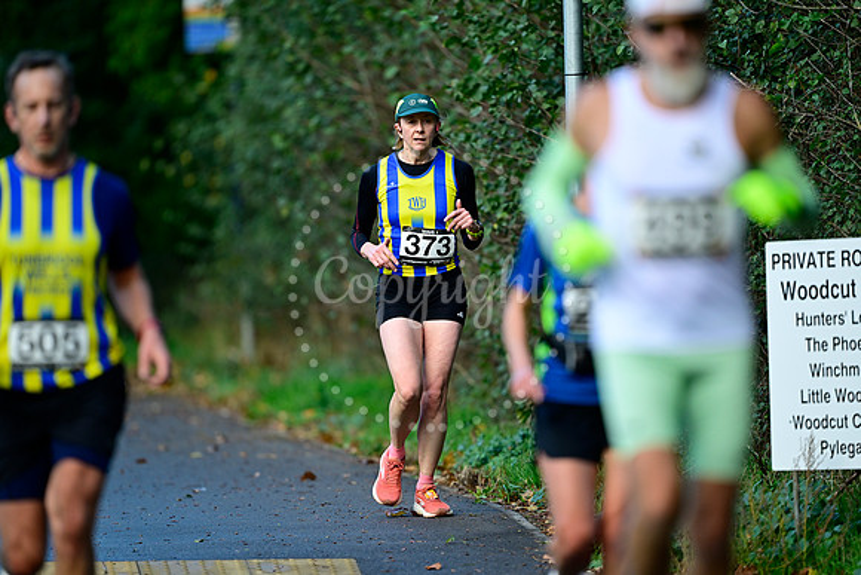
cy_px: 288
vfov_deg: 3.4
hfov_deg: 5.2
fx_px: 9568
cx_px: 430
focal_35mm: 400
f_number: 2.8
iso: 800
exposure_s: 1/1000
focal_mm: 400
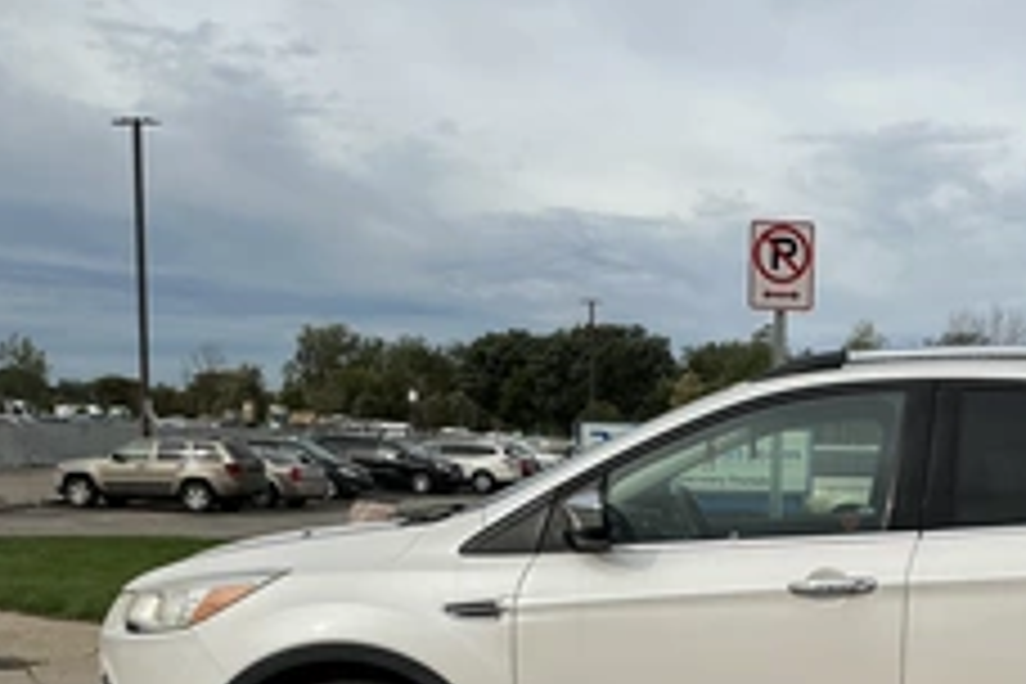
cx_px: 842
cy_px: 630
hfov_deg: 37.3
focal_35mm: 51
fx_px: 1453
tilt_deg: -4.0
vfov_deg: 25.6
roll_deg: -1.1
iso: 25
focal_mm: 3
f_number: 1.8
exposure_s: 1/1848
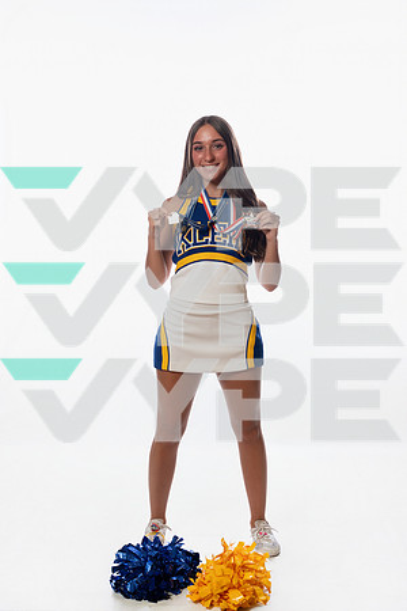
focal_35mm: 59
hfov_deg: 23.0
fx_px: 1000
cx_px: 204
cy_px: 306
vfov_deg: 33.9
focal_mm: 59
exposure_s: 1/250
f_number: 5.6
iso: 640
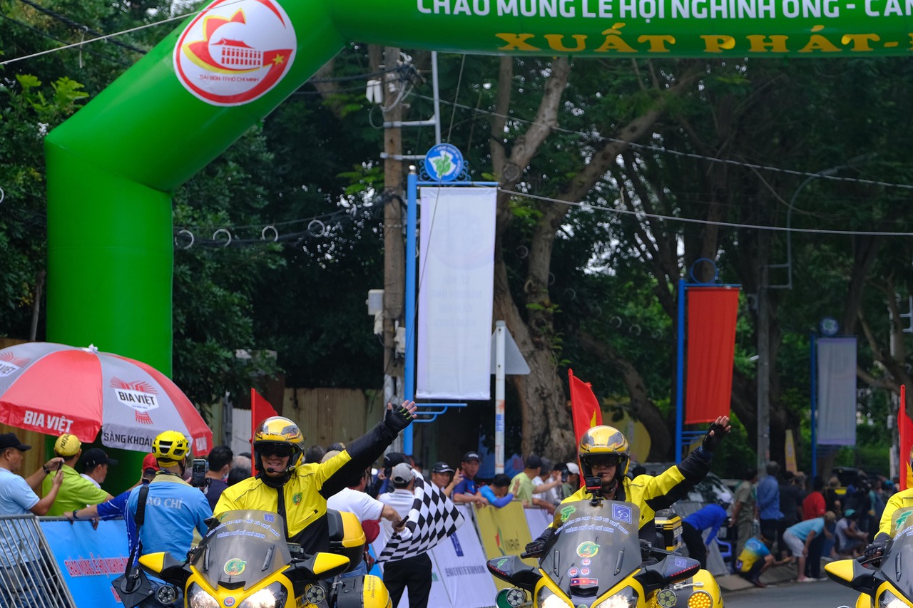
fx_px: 4437
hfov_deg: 11.7
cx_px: 662
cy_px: 377
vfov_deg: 7.8
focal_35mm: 175
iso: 160
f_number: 2.8
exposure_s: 1/1000
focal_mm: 74.4
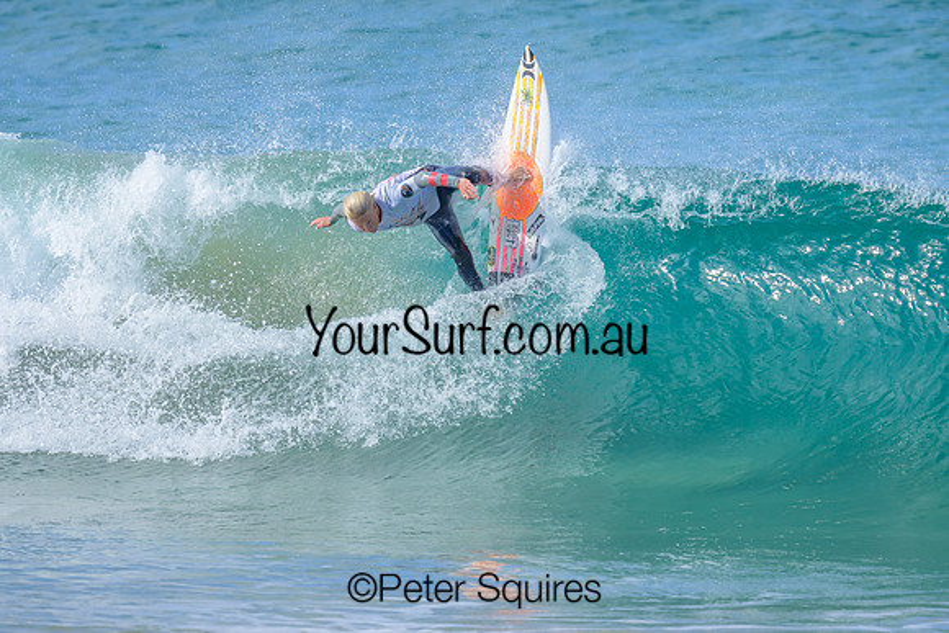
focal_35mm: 1098
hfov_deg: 1.9
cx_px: 517
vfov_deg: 1.3
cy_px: 260
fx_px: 28961
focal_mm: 800
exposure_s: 1/2000
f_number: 6.3
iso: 360
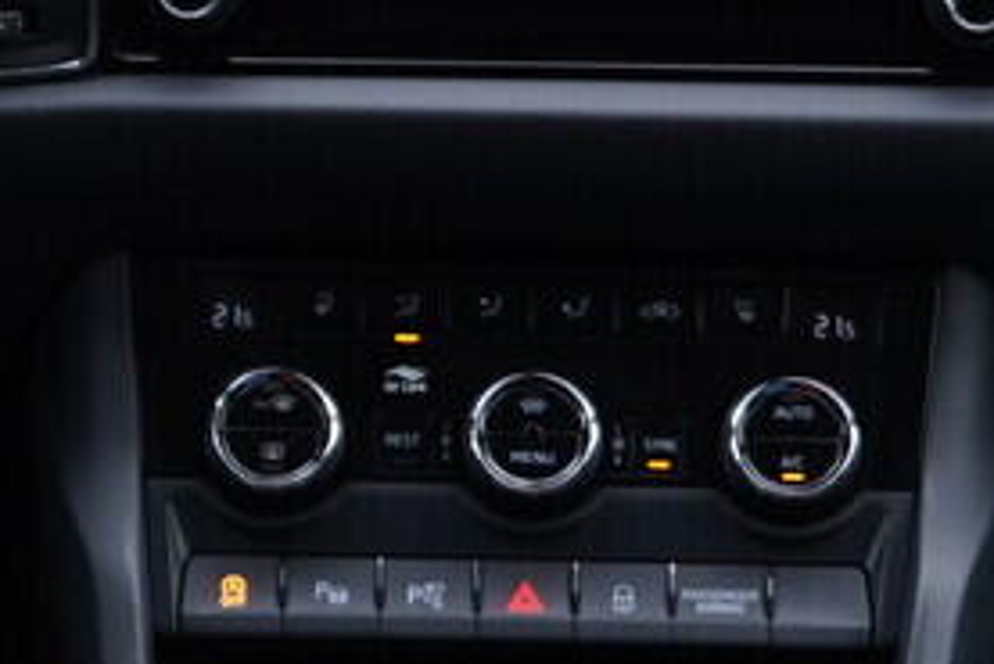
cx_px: 280
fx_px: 5166
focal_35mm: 187
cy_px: 402
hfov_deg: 11.0
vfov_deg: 7.4
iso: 200
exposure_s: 1/40
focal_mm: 24
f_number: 2.8
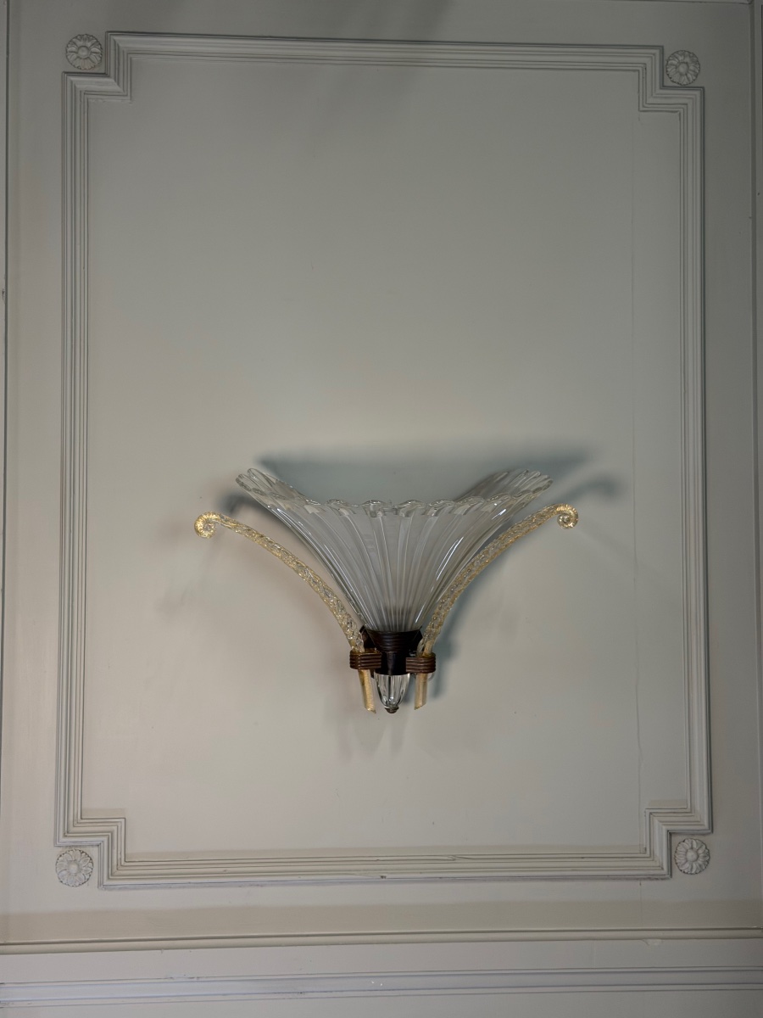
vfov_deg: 39.7
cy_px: 509
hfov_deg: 30.3
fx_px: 1411
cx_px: 382
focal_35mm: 48
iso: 80
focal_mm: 6.76
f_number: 1.78
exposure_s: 1/50
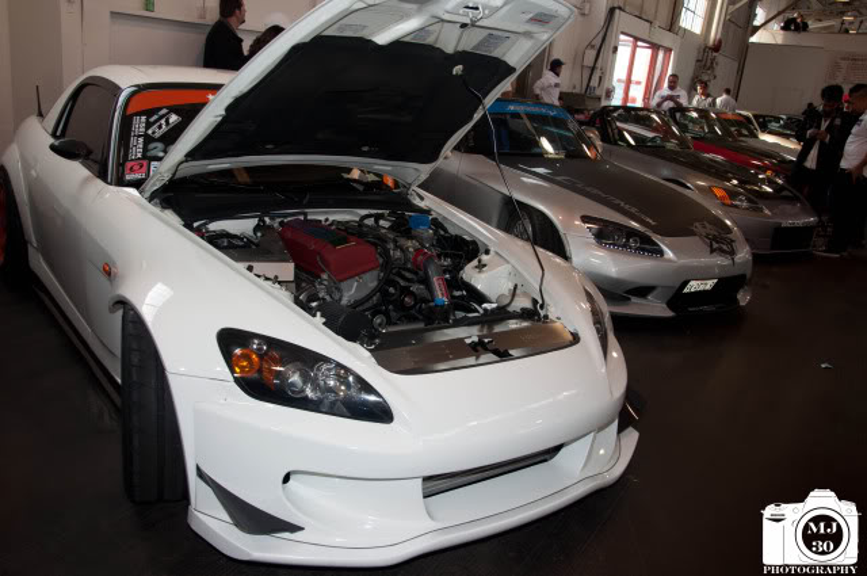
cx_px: 434
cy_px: 288
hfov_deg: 59.6
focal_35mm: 32
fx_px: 758
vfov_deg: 41.6
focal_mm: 21
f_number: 6.3
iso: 200
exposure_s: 1/25
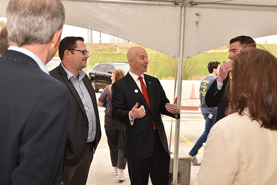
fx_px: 323
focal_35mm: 42
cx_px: 138
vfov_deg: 31.9
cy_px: 92
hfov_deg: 46.4
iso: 100
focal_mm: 42
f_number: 5.6
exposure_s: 1/125
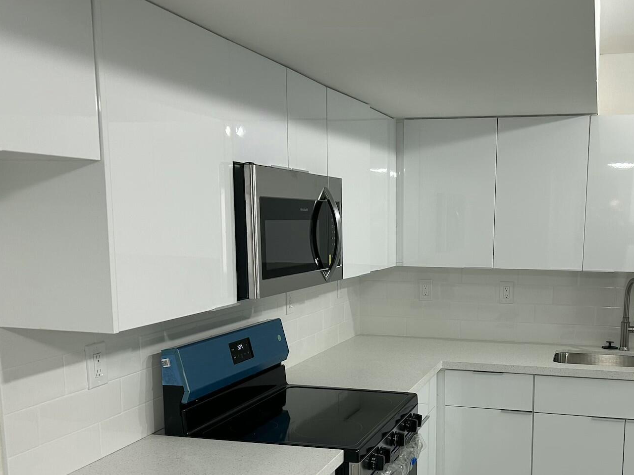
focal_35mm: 39
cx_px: 434
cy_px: 330
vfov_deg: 36.3
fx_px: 714
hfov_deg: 46.9
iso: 100
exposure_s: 1/60
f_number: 1.5
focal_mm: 5.7
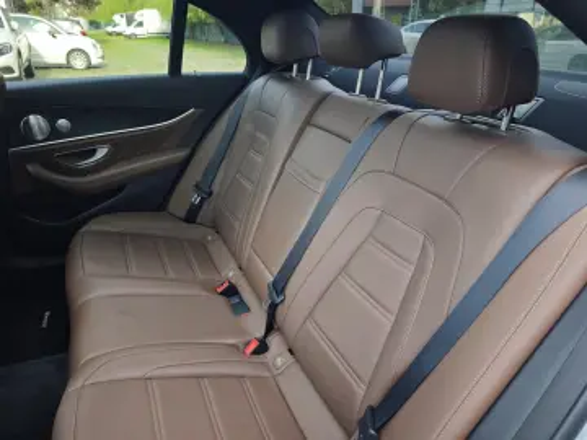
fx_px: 390
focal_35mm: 23
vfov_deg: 58.9
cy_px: 220
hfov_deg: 73.9
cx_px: 294
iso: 80
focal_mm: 6.55
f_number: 1.6
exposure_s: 1/100
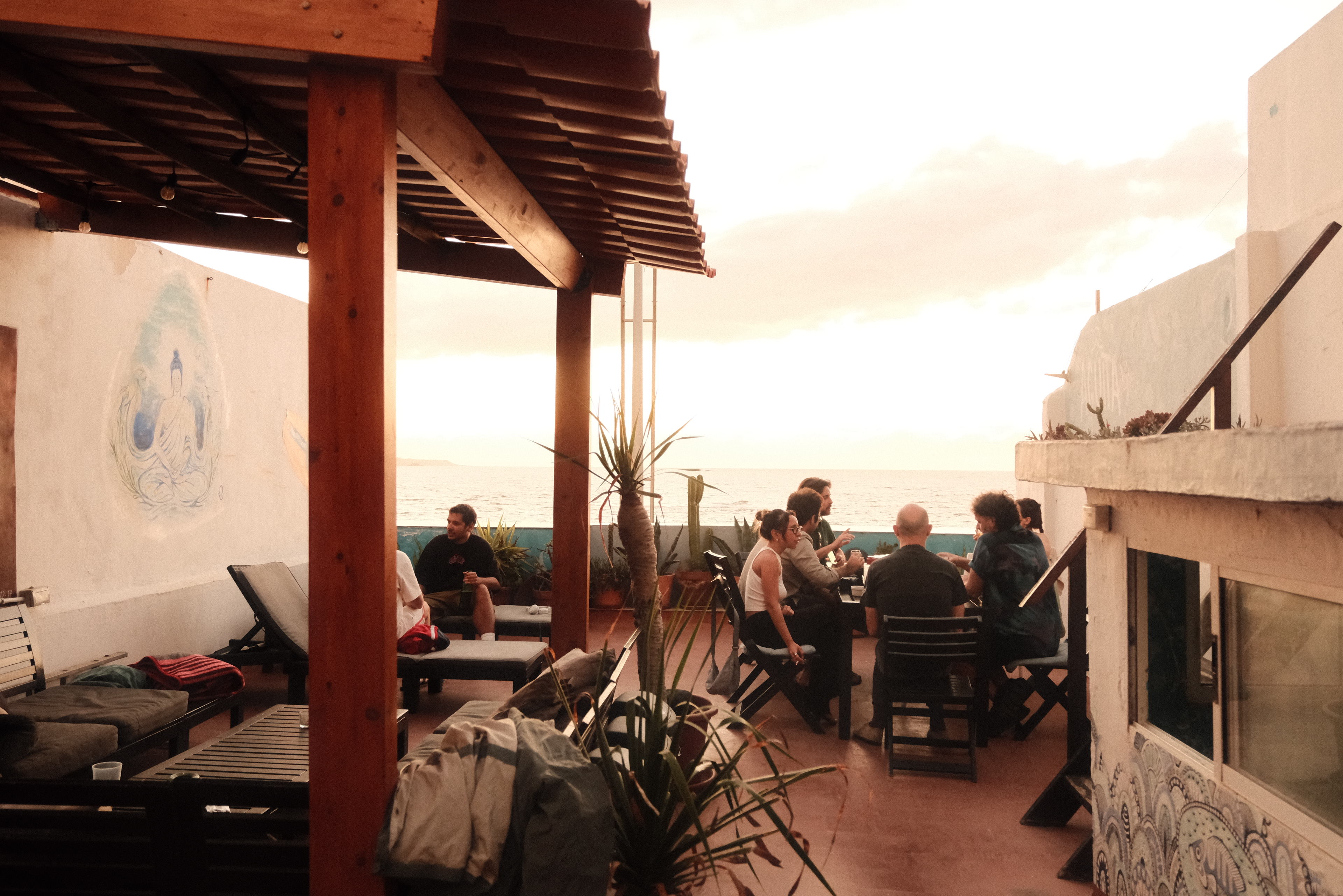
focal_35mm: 30
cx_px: 672
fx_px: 1119
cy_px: 448
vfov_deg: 43.6
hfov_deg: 61.9
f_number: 3.1
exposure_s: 1/60
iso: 2500
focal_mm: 20.2
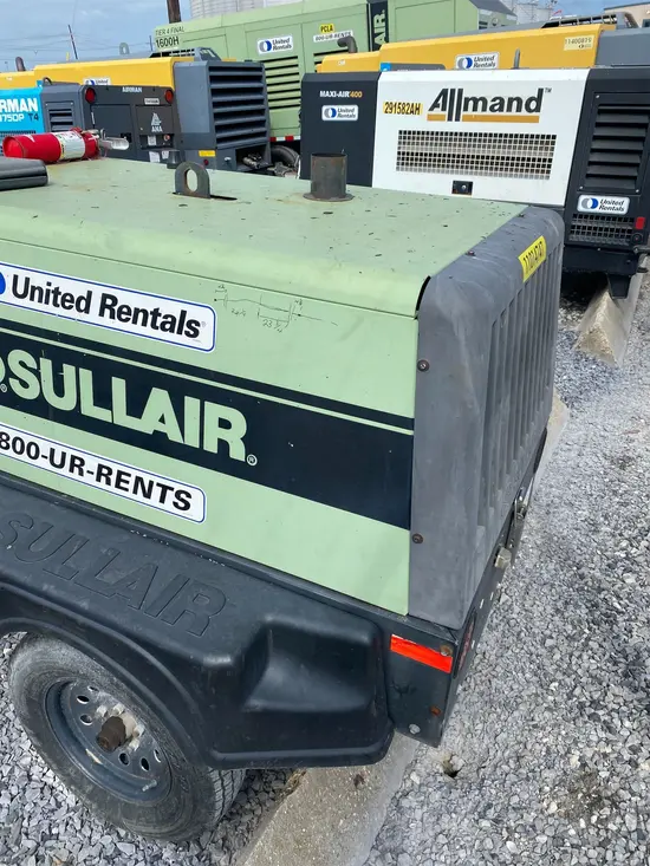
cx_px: 325
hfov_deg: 53.1
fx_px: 651
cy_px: 433
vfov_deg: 67.3
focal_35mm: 26
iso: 32
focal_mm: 4.25
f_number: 1.8
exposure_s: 1/2410
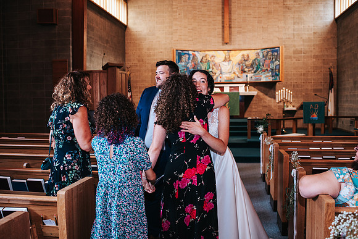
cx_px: 179
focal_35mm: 35
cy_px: 120
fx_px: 348
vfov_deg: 37.9
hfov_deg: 54.4
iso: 1000
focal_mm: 35
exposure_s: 1/125
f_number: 3.2
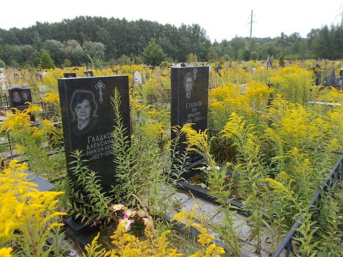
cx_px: 172
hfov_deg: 67.3
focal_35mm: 26
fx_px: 258
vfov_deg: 53.1
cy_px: 128
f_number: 3.2
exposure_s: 1/200
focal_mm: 4.6
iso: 80
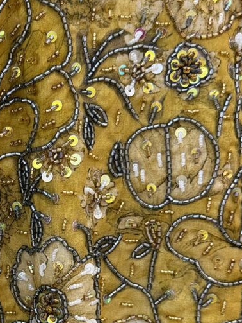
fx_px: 829
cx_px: -17
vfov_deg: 21.9
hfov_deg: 16.2
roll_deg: +2.3
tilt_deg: -12.0
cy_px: 228
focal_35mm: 89
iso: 250
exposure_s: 1/50
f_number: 1.78
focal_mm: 6.76
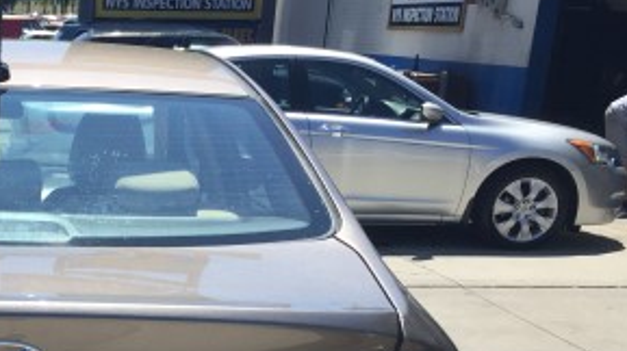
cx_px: -22
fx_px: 1163
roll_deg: -3.0
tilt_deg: -15.6
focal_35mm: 70
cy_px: 414
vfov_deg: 16.5
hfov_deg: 28.1
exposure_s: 1/1582
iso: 32
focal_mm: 4.15
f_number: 2.2
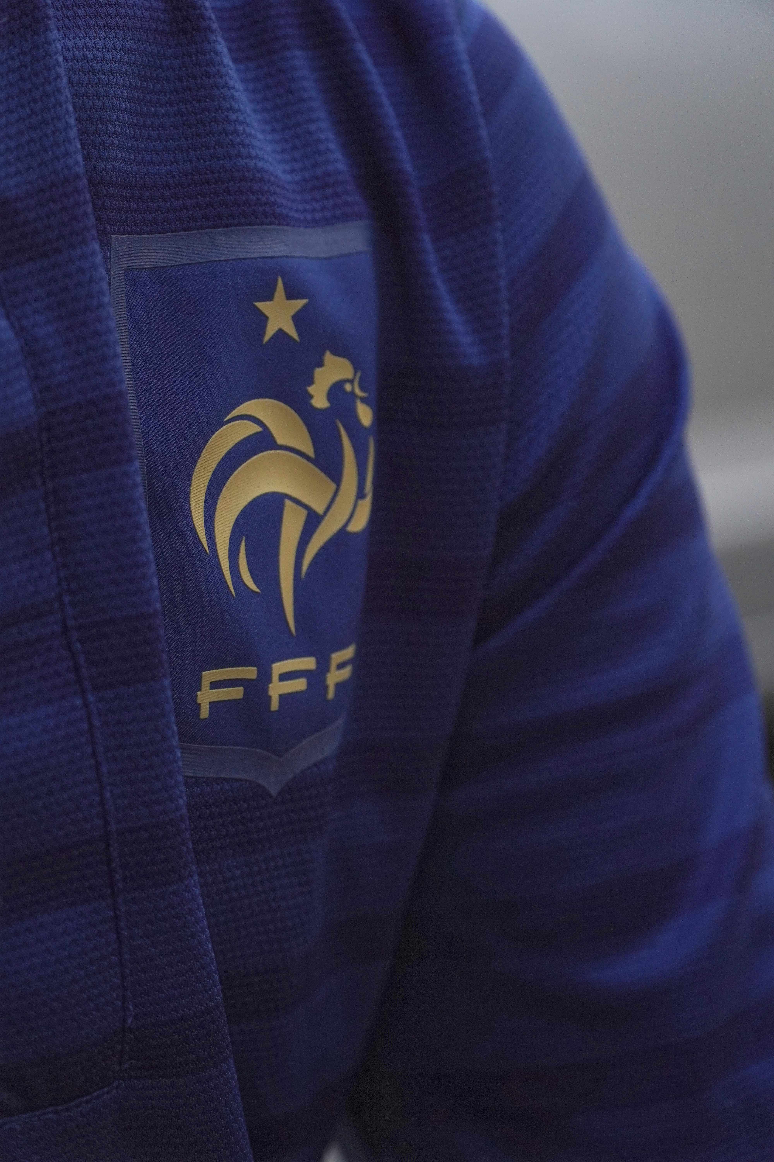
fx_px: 3386
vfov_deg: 19.5
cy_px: 581
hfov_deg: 13.0
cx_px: 387
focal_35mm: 105
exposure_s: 1/250
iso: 640
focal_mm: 70
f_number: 4
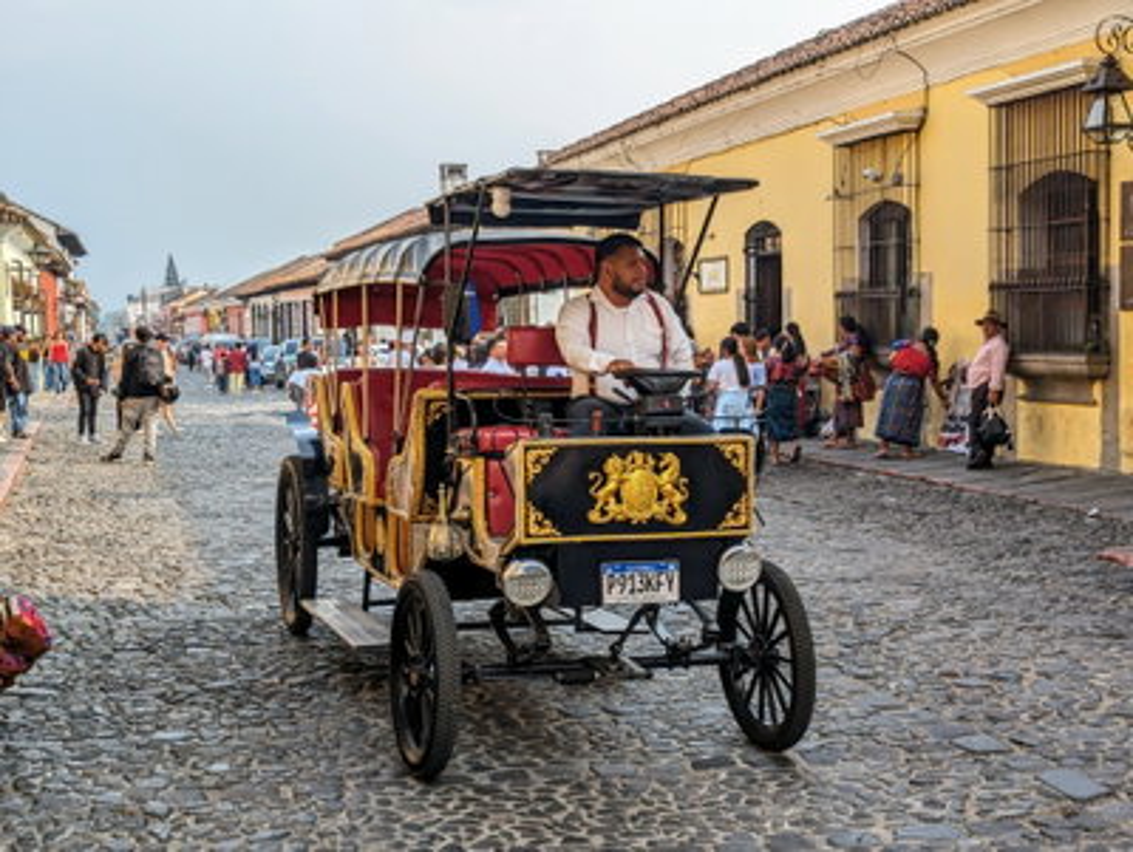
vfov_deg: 30.3
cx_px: 566
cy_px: 426
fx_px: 1573
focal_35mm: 48
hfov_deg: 39.6
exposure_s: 1/1134
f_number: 1.85
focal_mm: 6.81
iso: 48
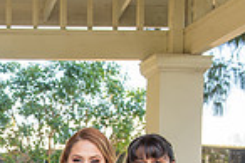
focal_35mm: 139
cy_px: 307
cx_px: -45
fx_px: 945
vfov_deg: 9.3
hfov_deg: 14.3
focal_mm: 35
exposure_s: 1/160
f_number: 5.6
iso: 200
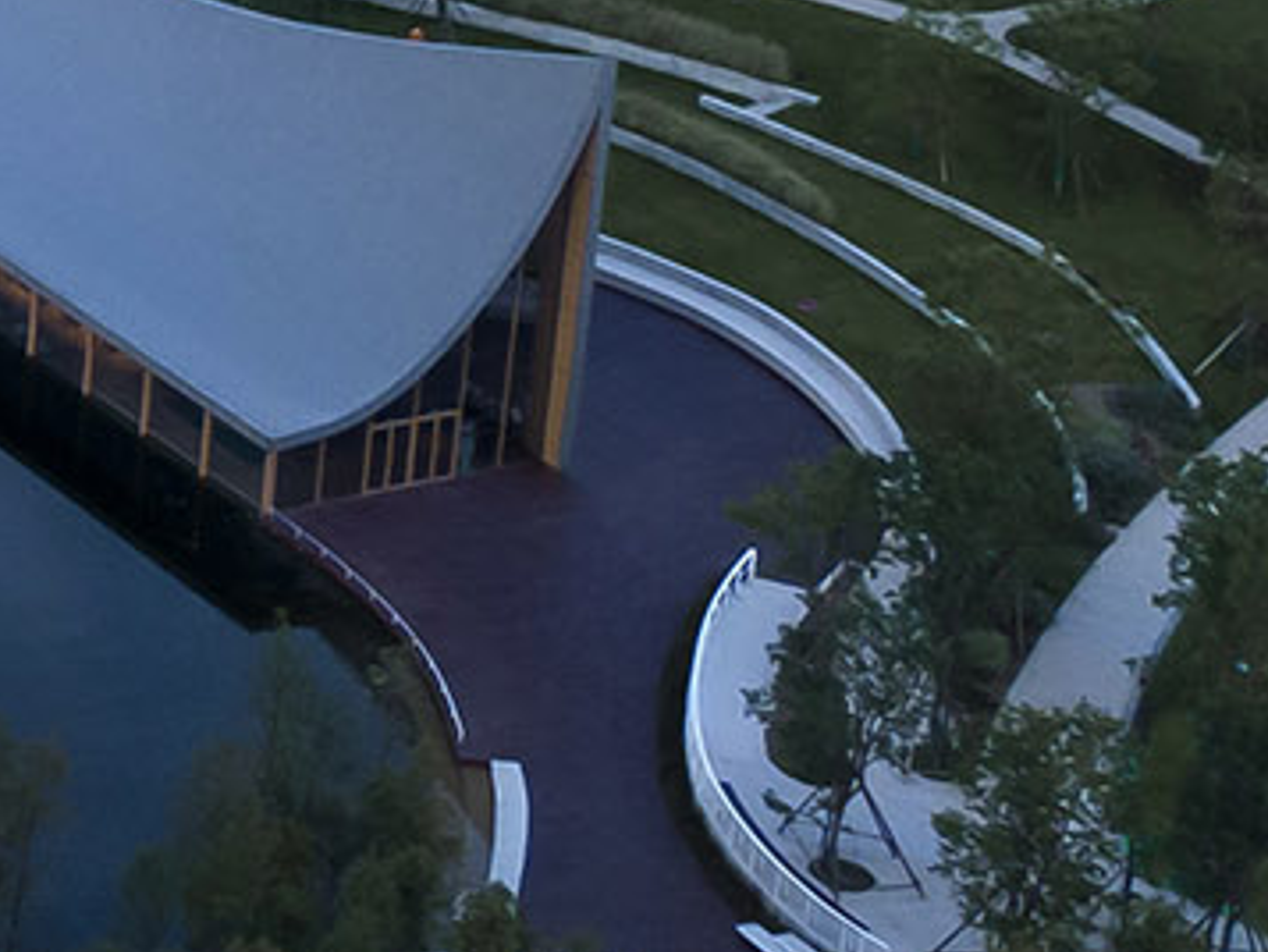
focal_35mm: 157
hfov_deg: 11.2
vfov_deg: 9.0
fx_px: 5753
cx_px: -1364
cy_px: -853
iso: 110
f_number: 3.2
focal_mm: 5.57
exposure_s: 1/200
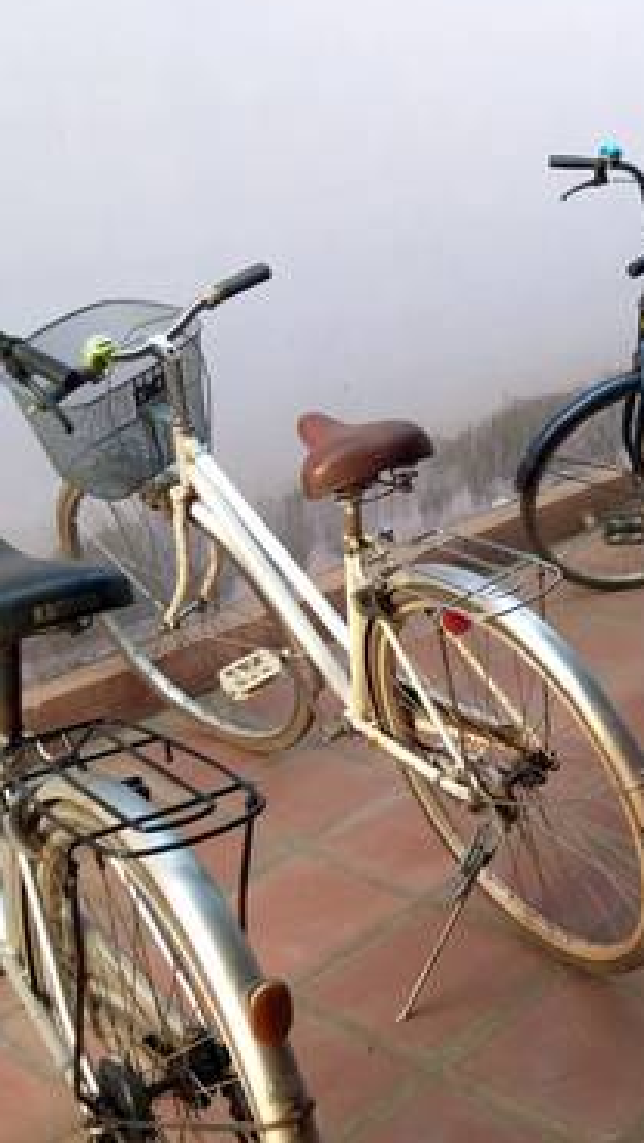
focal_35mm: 46
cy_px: 654
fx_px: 1394
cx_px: 629
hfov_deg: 24.9
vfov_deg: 44.4
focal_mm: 3.93
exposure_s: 1/50
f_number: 1.7
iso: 64
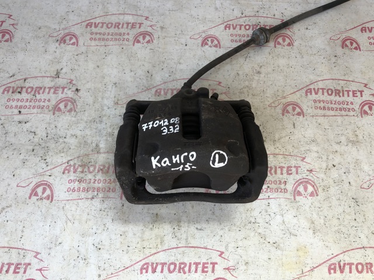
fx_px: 302
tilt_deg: -68.1
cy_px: 140
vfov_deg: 49.7
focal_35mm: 28
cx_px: 187
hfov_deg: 63.5
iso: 40
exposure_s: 1/120
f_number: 1.8
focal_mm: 4
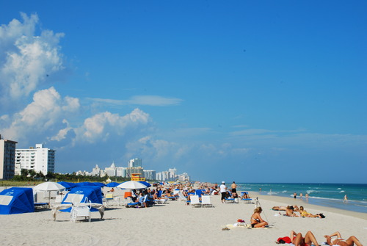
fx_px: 582
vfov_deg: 23.9
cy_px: 123
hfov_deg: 35.0
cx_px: 184
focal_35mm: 57
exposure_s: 1/60
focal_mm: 38
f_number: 20
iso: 100
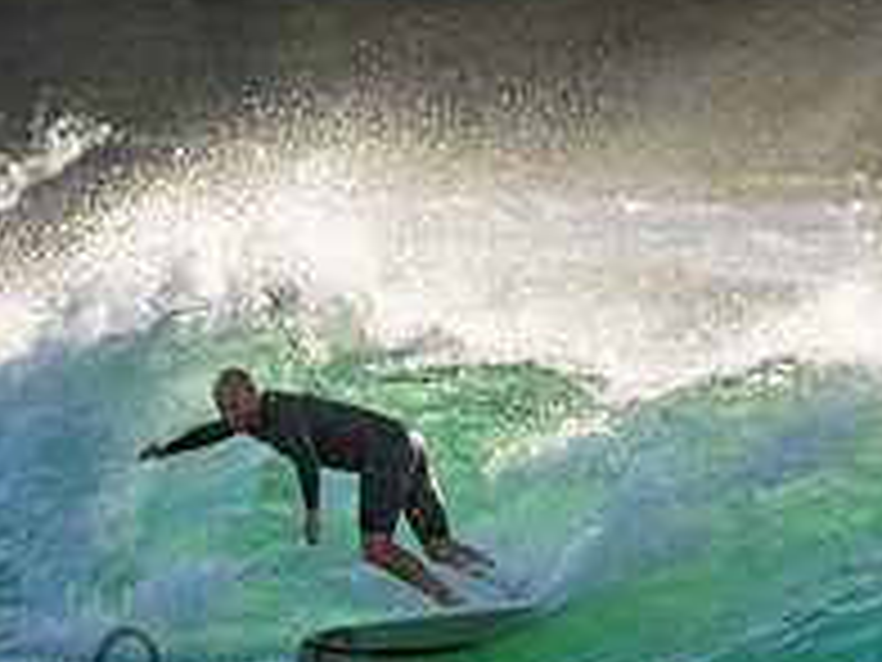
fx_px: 58093
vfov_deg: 0.7
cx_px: 288
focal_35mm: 2280
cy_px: 660
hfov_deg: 0.9
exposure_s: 1/2000
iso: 1000
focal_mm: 800
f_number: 11
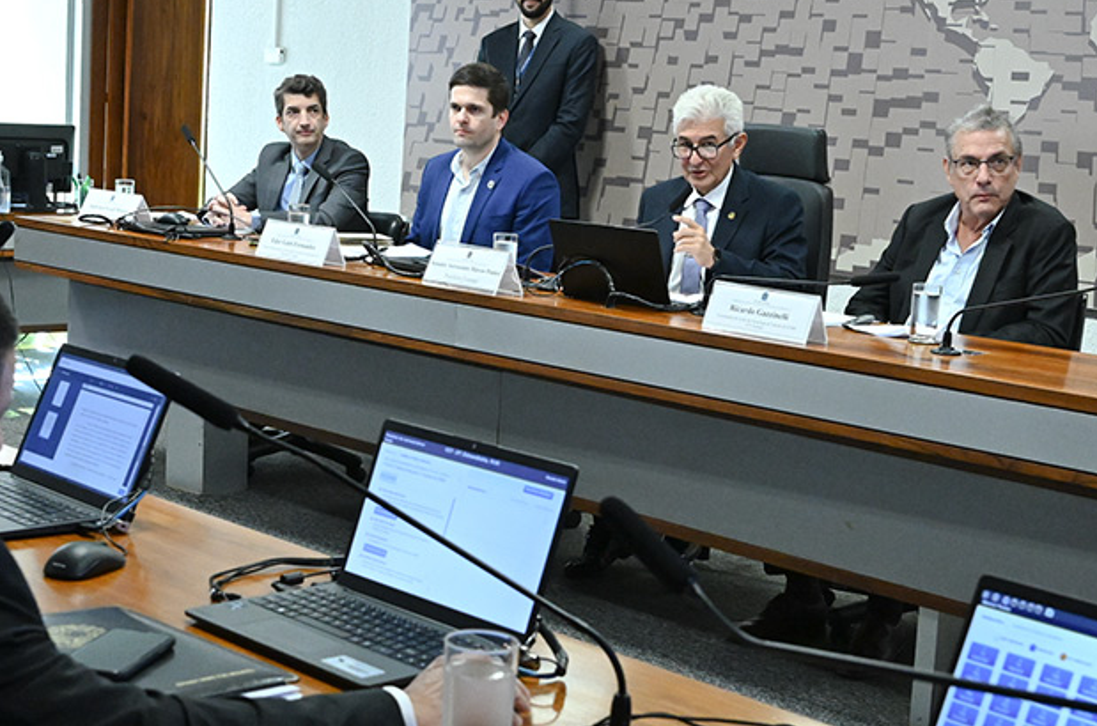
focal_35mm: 50
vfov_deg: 26.9
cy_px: 381
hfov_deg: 39.3
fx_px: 1520
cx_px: 393
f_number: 4.5
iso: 4000
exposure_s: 1/250
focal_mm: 24
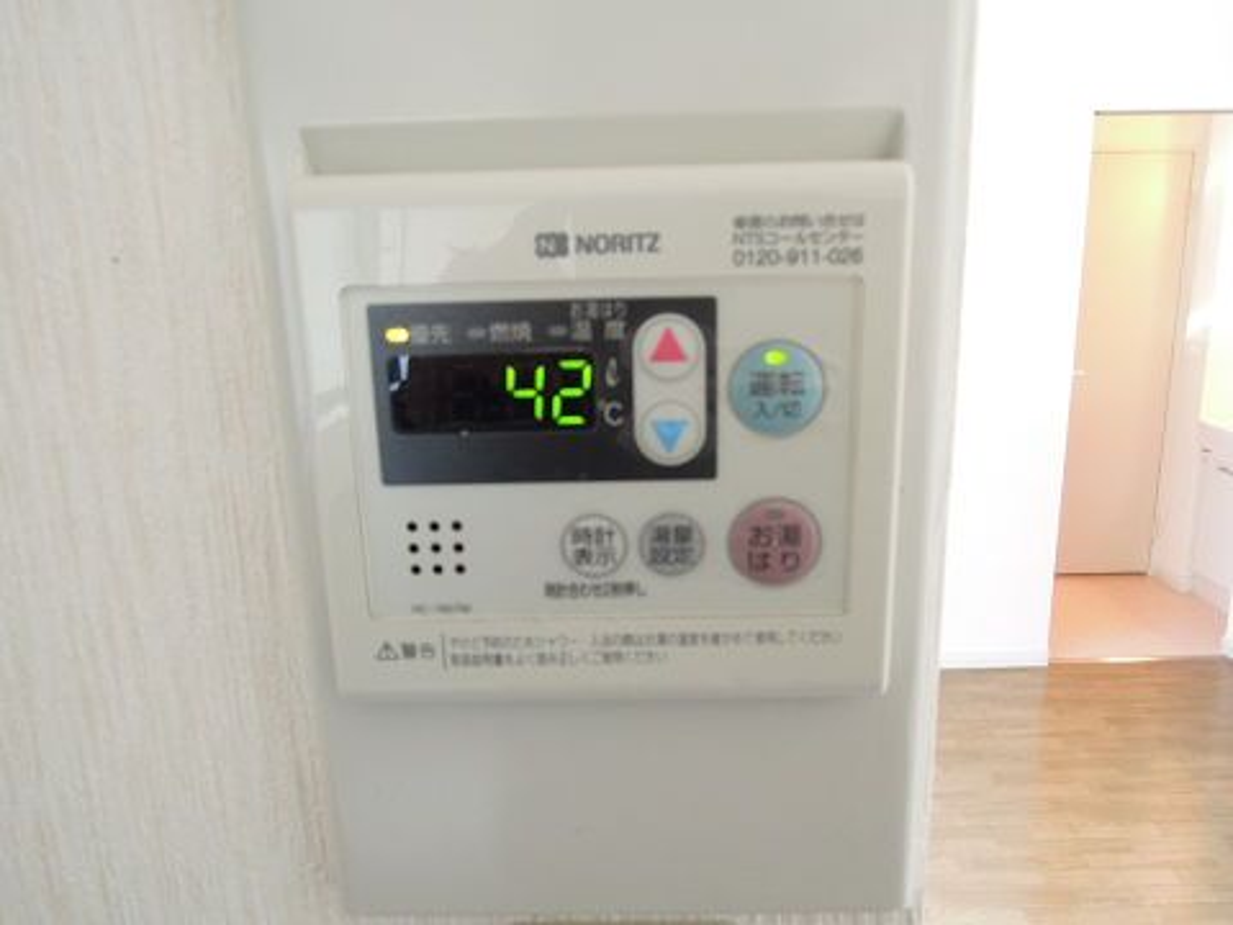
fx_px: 855
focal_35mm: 24
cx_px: 616
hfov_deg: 71.6
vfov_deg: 56.8
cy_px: 462
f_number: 2.8
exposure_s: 1/25
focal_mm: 4.3
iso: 400
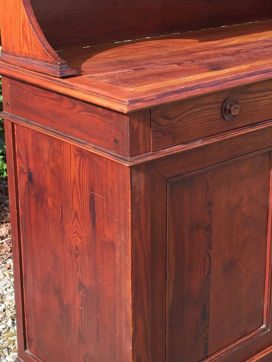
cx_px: 174
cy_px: 110
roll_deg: -1.0
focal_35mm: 69
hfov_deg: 21.3
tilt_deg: -15.9
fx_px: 723
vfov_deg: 27.9
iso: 32
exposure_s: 1/573
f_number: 2.2
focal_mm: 4.15
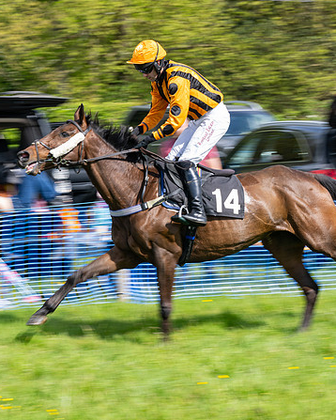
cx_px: 145
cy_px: 207
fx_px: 1975
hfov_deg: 9.7
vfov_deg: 12.1
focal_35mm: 159
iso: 100
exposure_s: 1/125
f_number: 8
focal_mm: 103
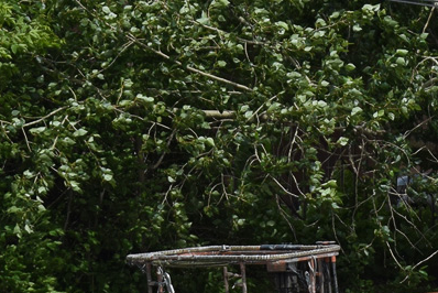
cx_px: 472
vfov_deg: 5.5
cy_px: 432
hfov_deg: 8.2
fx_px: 3026
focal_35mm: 249
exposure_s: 1/1000
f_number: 5.6
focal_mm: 55
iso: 200
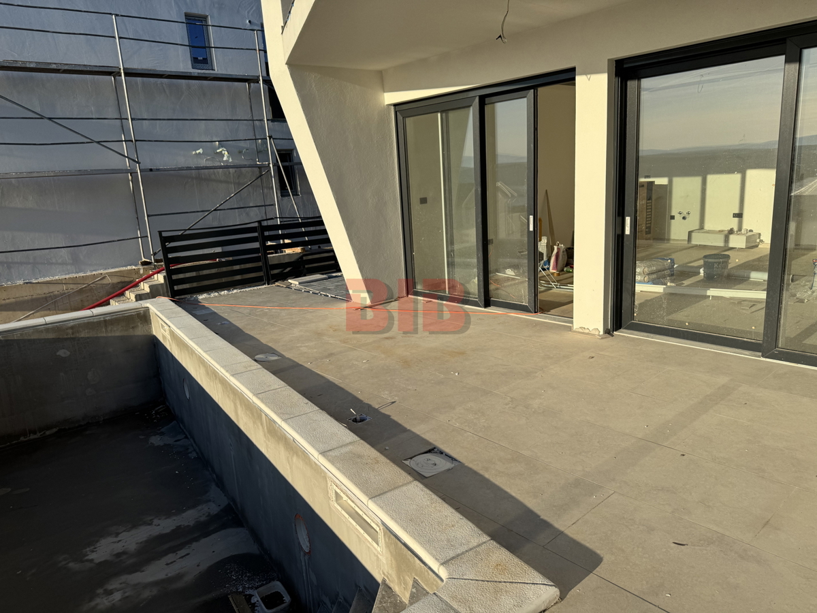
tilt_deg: -13.0
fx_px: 566
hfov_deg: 71.6
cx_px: 408
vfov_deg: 56.8
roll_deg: +4.5
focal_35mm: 24
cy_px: 306
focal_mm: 6.76
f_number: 1.78
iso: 80
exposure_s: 1/4950
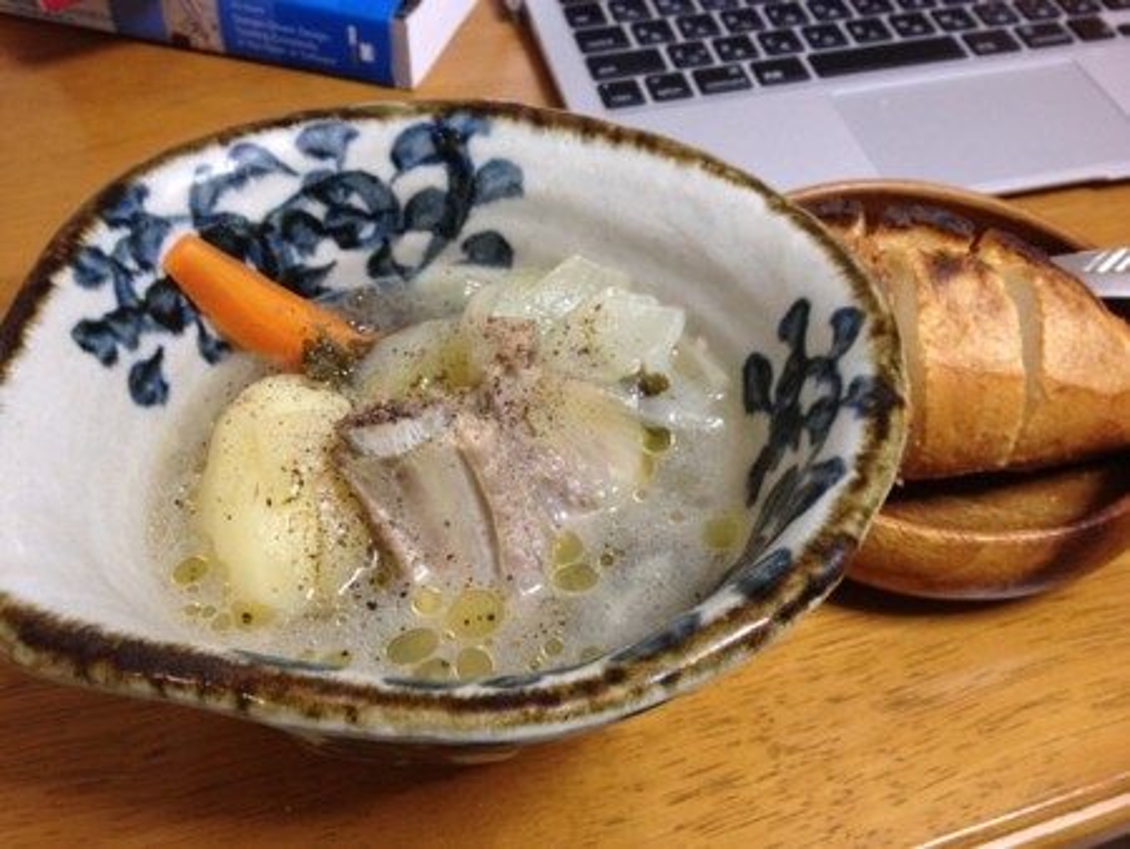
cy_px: 424
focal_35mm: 35
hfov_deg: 52.6
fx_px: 1143
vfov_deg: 40.7
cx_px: 565
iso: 100
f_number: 2.4
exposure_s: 1/20
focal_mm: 4.28
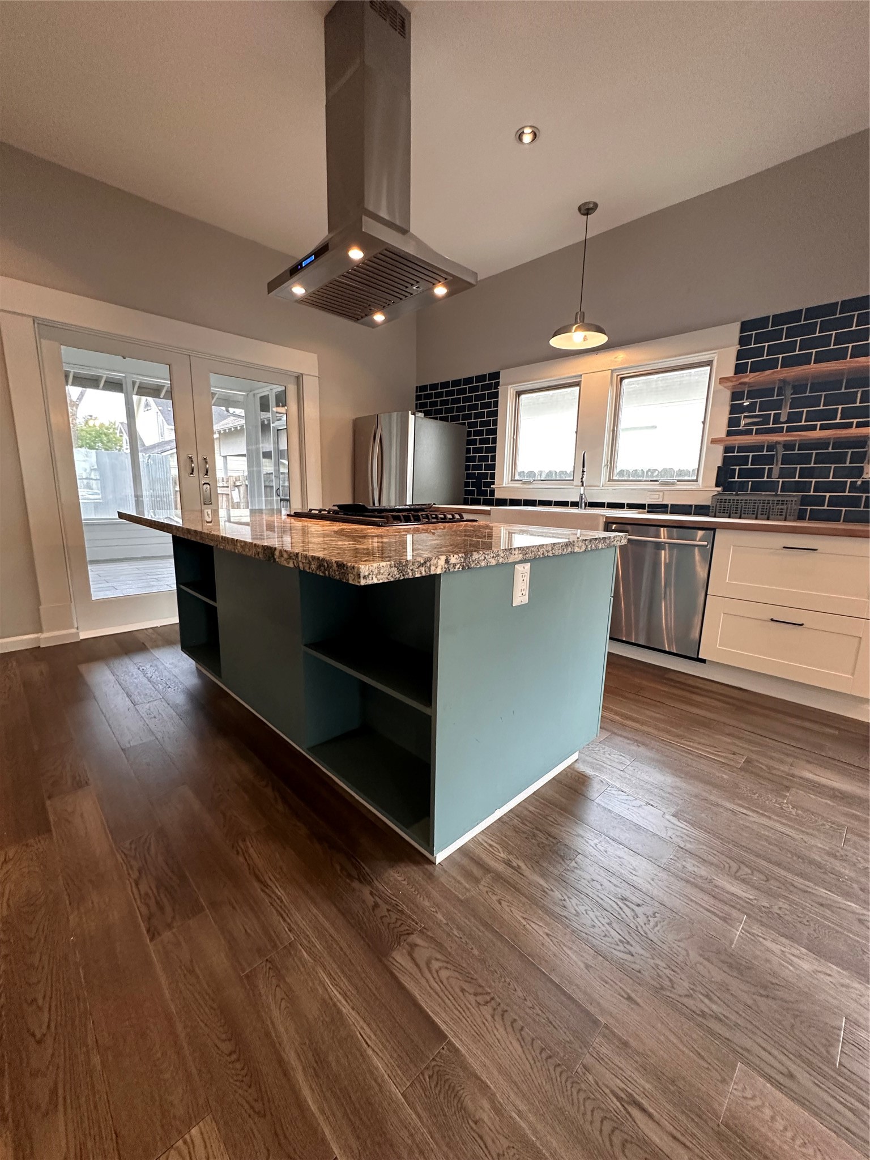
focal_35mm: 14
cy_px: 580
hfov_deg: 85.7
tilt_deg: -10.5
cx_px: 435
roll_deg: -2.6
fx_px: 469
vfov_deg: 102.1
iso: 250
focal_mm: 2.22
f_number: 2.2
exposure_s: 1/60
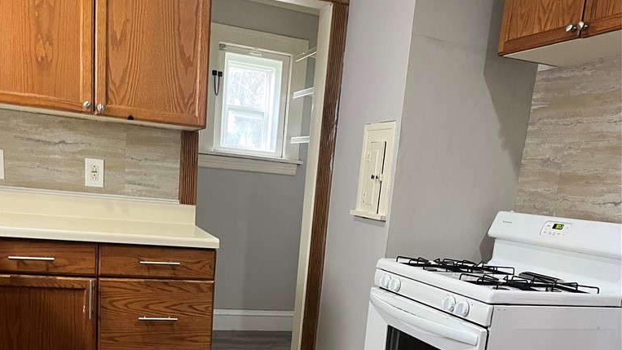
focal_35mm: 38
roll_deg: -8.5
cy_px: 319
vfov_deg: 29.8
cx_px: 310
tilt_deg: -14.6
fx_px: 627
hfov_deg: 52.8
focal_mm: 5.1
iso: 400
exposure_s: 1/60
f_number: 1.6
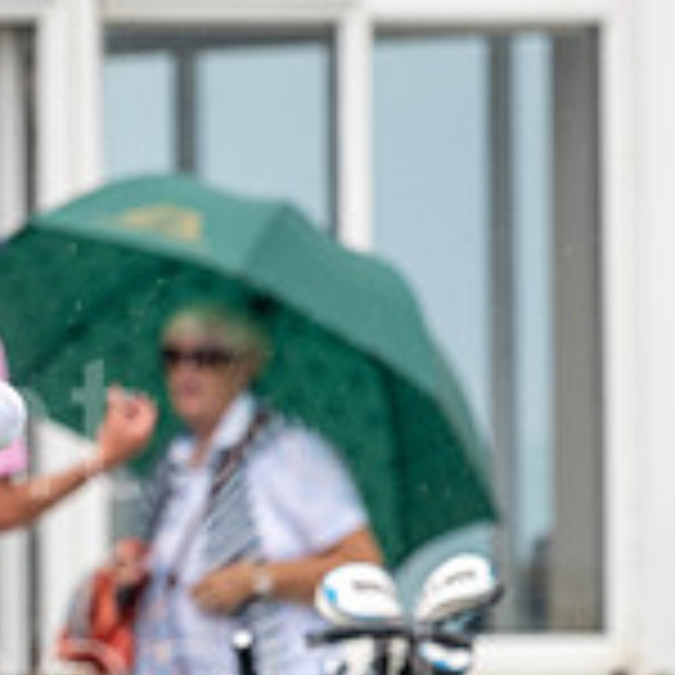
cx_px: -140
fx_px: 21686
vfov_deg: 1.8
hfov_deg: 1.8
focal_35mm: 983
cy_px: 718
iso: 200
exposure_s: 1/800
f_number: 5
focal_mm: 300
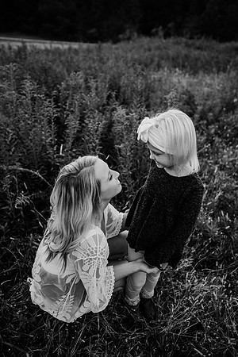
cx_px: 119
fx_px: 238
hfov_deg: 53.1
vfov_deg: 73.7
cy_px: 178
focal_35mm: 24
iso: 250
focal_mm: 24
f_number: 2.5
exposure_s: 1/1250
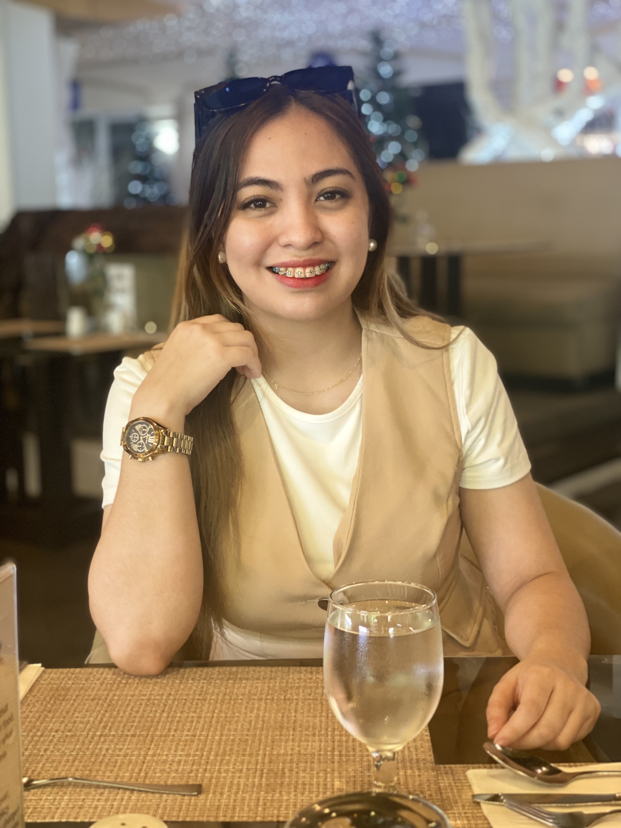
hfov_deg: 28.0
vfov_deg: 36.8
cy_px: 414
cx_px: 310
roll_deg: +0.7
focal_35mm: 52
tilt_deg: -7.5
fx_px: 1244
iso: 250
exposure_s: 1/40
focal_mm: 6
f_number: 2
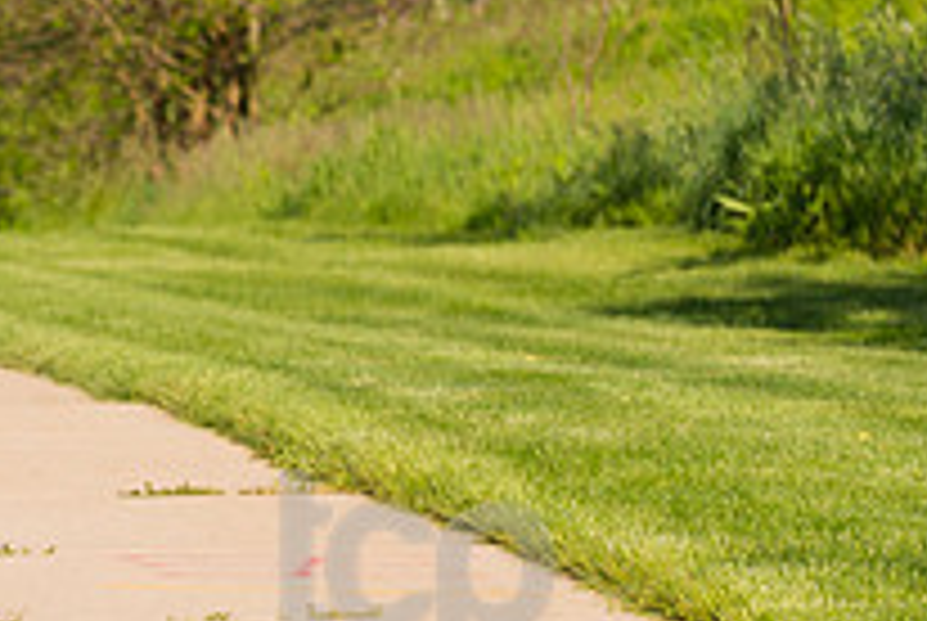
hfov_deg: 6.5
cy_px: -2
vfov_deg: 4.4
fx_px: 8123
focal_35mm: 315
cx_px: -220
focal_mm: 112
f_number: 5.6
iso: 400
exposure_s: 1/2000
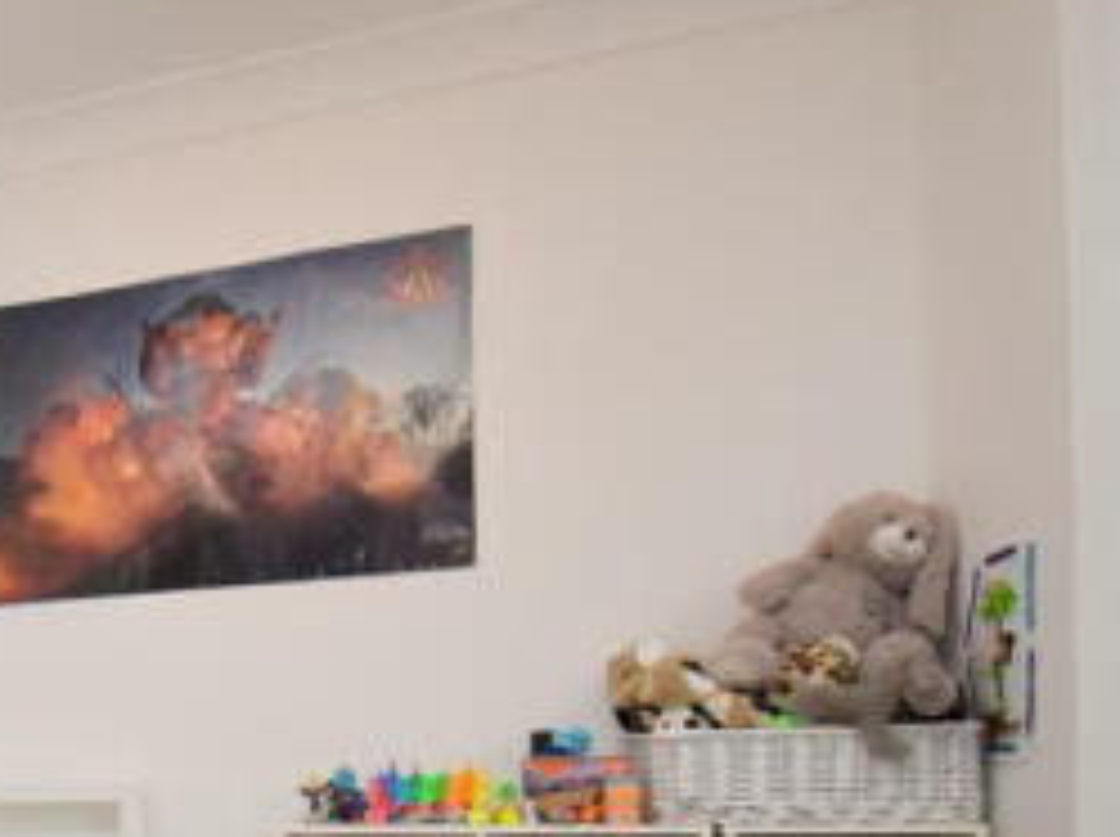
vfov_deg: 34.6
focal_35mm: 38
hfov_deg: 39.2
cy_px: 817
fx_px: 1228
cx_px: -142
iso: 900
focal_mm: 10
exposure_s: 1/125
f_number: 4.5
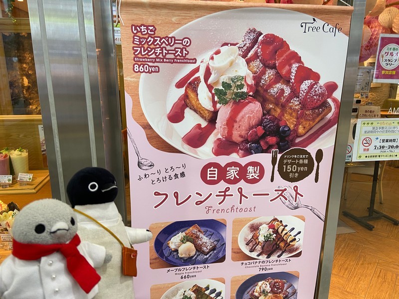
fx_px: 300
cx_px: 200
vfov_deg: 53.1
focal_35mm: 26
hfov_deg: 67.3
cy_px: 150
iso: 80
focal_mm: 4.25
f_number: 1.8
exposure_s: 1/60
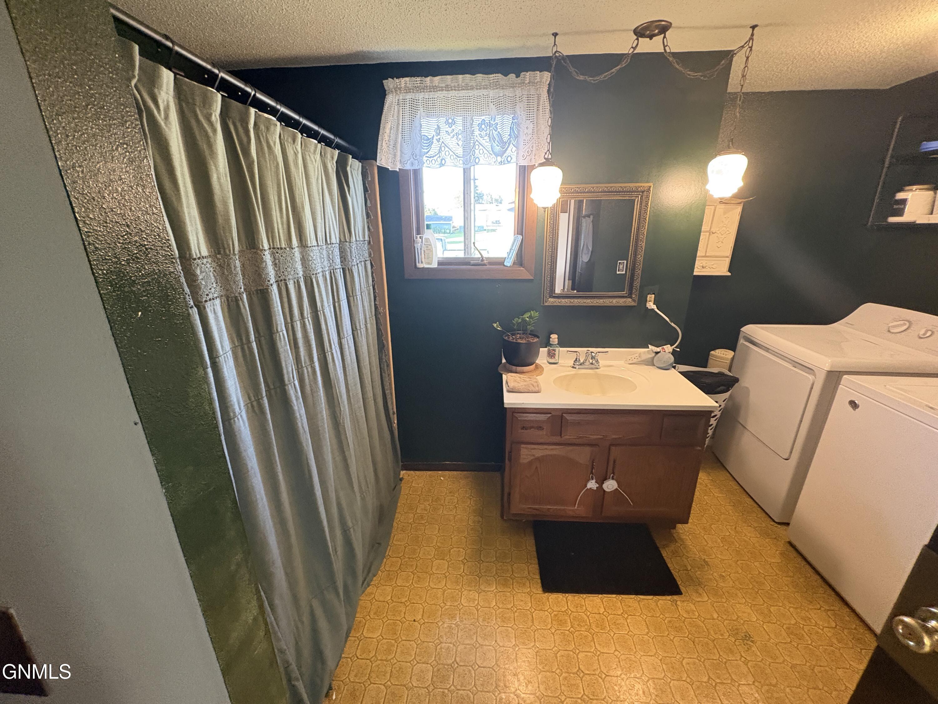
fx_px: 379
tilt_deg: -19.0
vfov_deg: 85.7
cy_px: 352
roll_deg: -0.7
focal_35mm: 14
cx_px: 469
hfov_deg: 102.1
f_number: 2.2
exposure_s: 1/60
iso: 640
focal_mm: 2.22
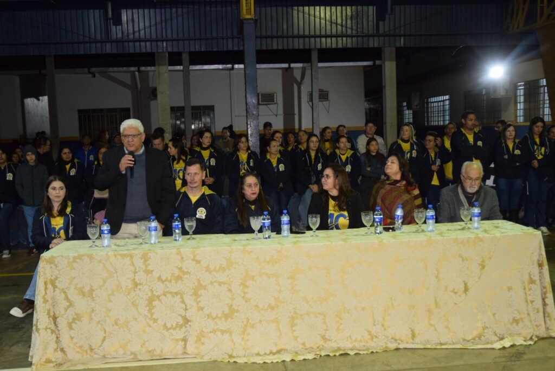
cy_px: 186
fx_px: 578
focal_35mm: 38
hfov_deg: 51.3
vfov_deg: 35.5
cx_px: 278
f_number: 3.8
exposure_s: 1/60
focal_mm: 25
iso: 1250
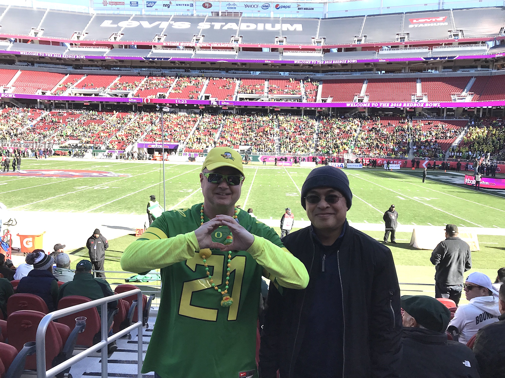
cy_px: 189
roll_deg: -1.0
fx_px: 408
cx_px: 252
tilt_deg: -7.4
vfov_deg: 49.7
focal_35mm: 28
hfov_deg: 63.4
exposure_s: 1/903
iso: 20
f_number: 1.8
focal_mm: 3.99
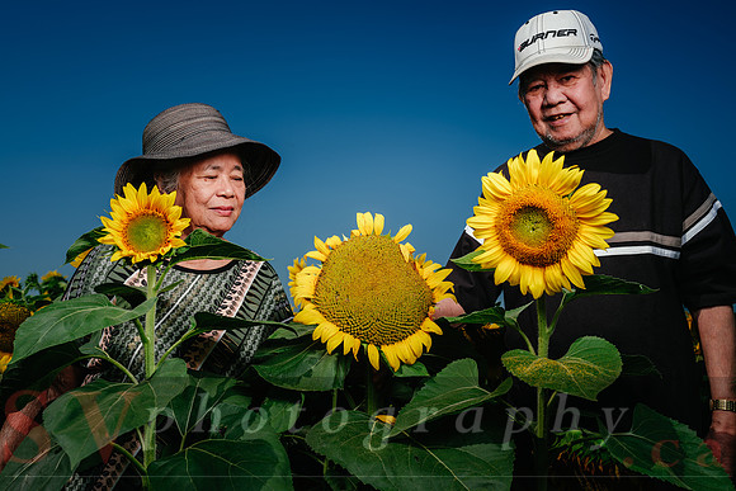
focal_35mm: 34
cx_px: 368
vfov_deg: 38.5
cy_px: 215
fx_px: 702
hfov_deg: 55.3
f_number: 7.1
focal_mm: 41.1
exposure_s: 1/125
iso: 50
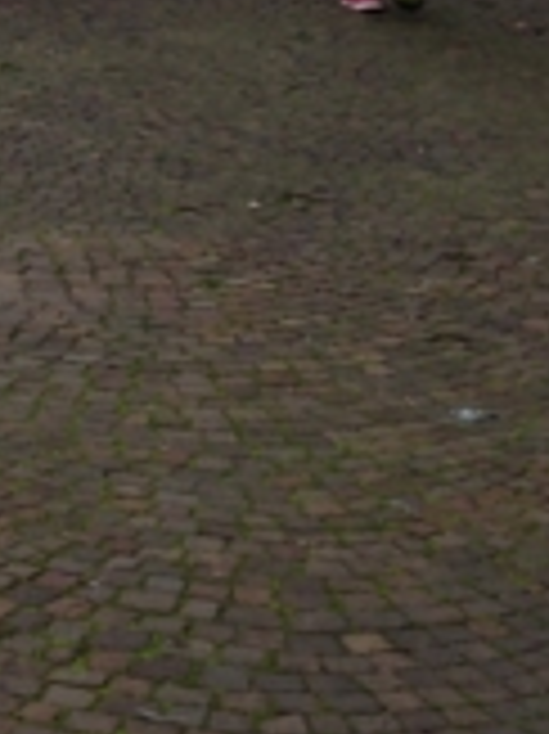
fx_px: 3430
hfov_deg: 9.0
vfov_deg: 11.5
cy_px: -513
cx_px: -117
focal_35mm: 162
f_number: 2.4
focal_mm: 4.12
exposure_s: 1/821
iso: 50
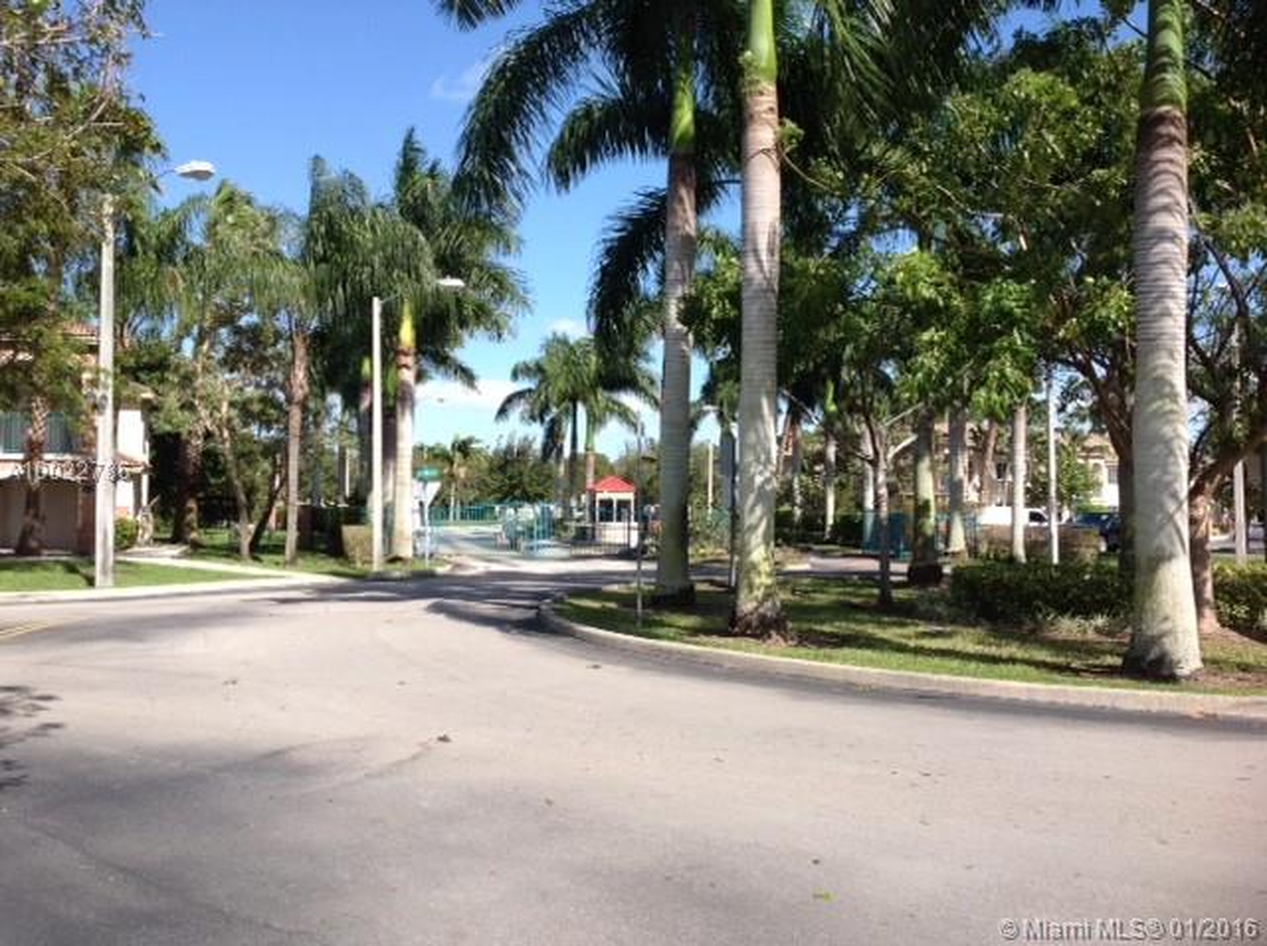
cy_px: 473
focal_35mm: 35
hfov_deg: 52.7
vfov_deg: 40.6
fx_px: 1279
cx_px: 634
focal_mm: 4.28
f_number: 2.4
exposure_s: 1/1259
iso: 50
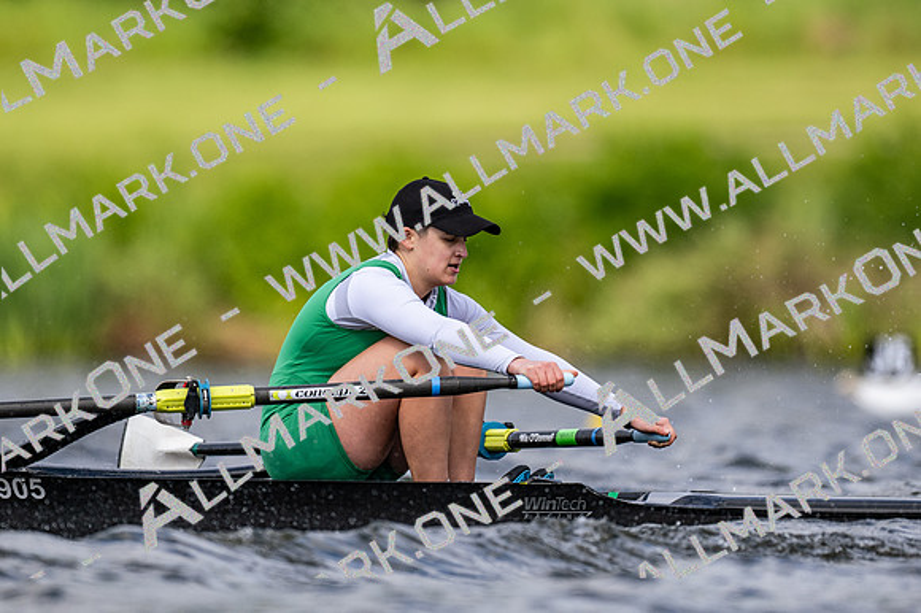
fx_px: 23011
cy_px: 306
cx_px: 460
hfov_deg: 2.3
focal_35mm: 900
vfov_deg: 1.5
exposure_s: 1/2500
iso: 400
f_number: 4
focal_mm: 600
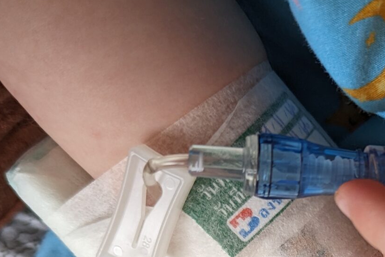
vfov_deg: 16.4
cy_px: 348
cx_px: 393
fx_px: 834
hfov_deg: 24.7
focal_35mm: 78
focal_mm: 6.81
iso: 128
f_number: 1.85
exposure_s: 1/167
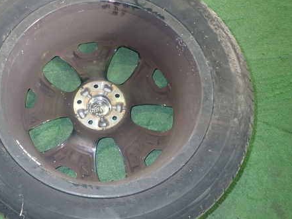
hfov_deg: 52.8
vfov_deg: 41.8
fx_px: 287
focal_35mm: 34
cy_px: 114
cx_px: 95
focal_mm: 4.5
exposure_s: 1/30
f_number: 2
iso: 250
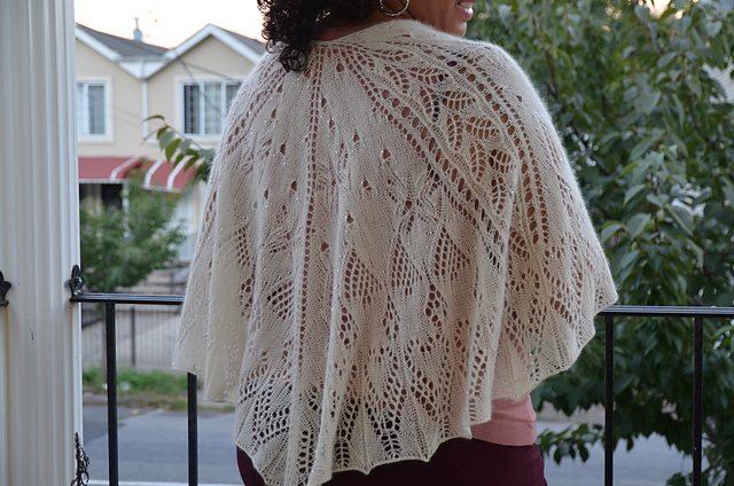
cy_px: 243
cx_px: 367
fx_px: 1221
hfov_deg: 33.5
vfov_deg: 22.5
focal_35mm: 60
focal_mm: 40
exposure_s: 1/40
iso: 800
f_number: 3.8
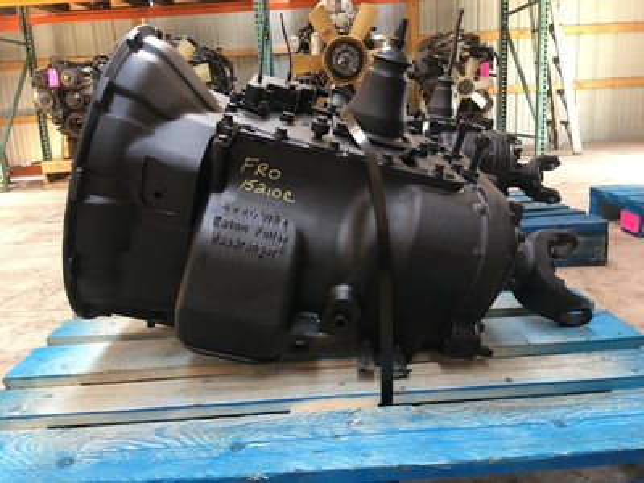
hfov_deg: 61.7
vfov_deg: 48.2
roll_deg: +4.4
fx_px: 540
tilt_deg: -13.7
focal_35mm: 29
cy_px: 242
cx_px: 322
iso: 25
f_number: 2.2
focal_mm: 4.15
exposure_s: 1/15
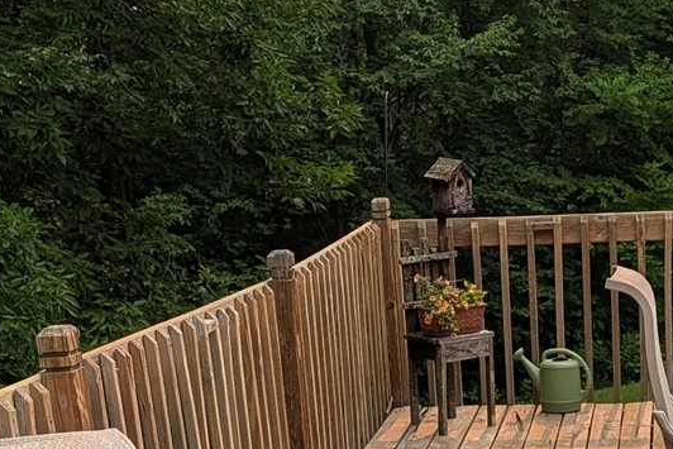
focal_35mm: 96
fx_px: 1795
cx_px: 429
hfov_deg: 21.2
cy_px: 560
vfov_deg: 13.8
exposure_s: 1/453
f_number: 1.68
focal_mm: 6.9
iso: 24
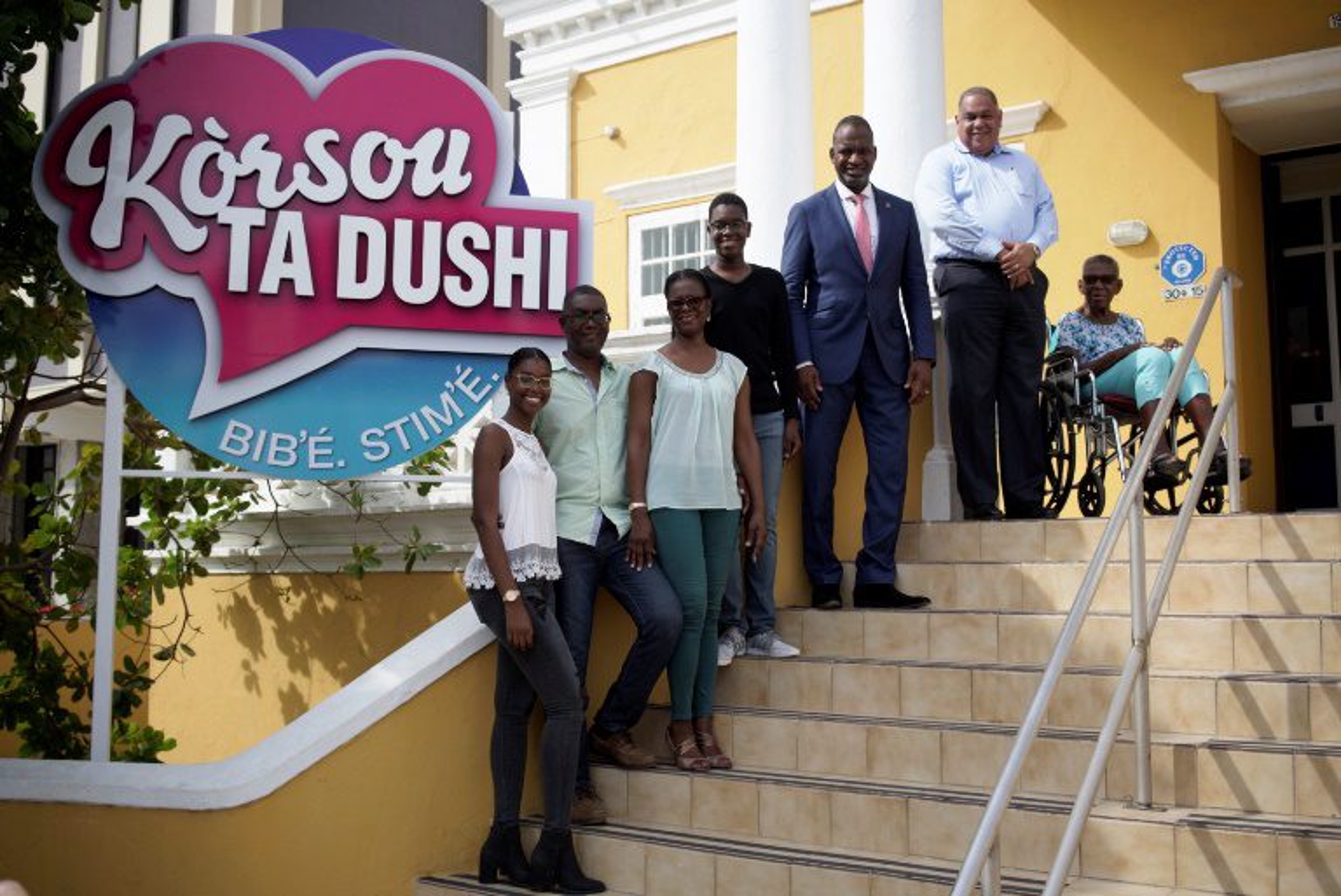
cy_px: 448
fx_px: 1304
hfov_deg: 54.4
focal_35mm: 35
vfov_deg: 37.9
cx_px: 670
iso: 100
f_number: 5.6
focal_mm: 35
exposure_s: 1/320
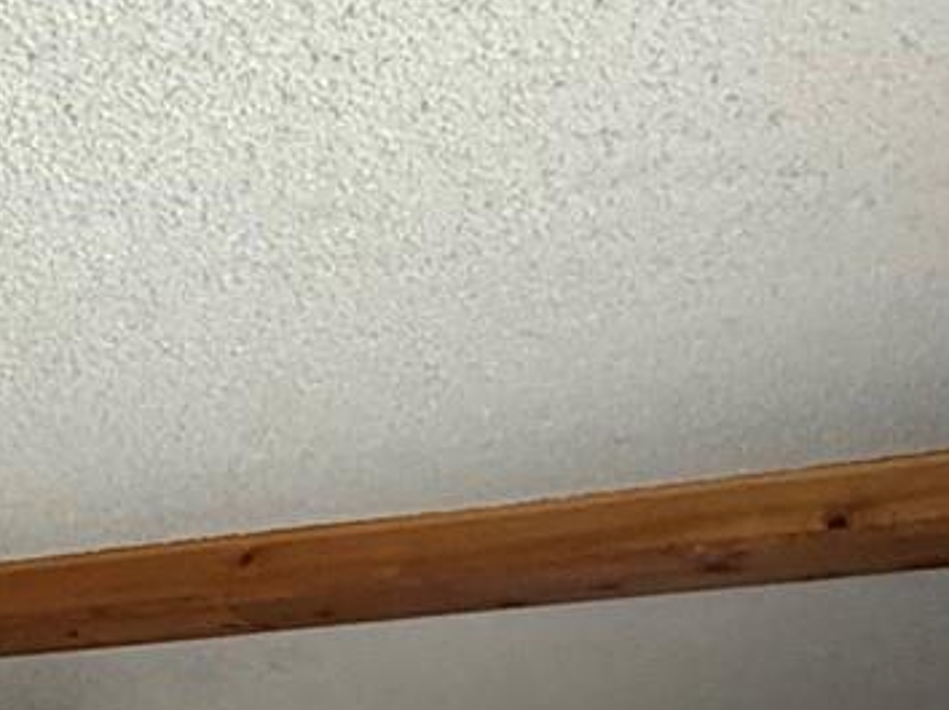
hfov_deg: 21.4
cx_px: -351
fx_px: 2219
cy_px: 1412
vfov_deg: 14.9
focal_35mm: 81
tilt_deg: -4.2
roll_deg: -3.9
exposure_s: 1/60
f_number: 2.2
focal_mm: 2.22
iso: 500
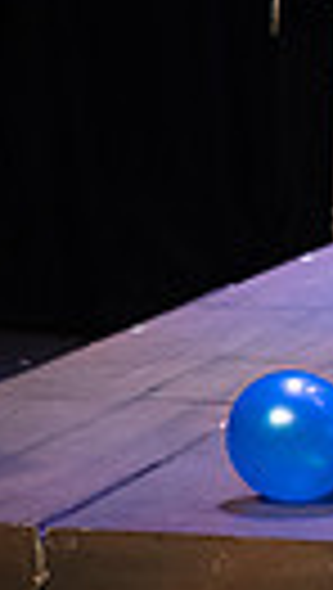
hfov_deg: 1.0
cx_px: 1071
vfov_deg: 1.7
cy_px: -189
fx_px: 19528
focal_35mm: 1248
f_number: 6
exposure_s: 1/160
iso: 4000
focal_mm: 270
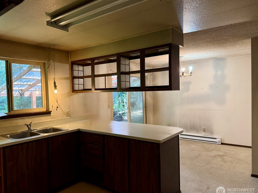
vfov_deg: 54.9
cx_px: 125
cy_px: 97
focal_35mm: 25
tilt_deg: -1.8
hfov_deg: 69.4
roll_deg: +1.9
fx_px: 186
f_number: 1.78
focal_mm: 6.76
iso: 400
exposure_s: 1/120
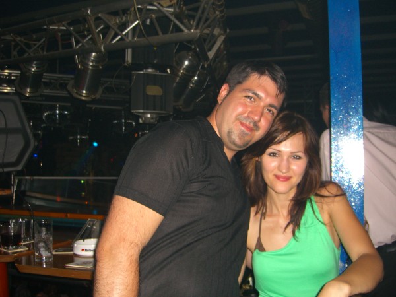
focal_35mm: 38
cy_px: 148
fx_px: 435
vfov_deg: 37.7
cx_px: 198
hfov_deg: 49.0
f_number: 2.8
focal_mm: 7.9
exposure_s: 1/60
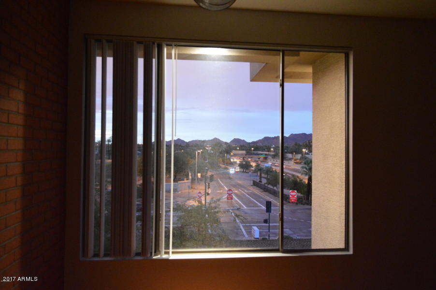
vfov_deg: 47.9
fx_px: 327
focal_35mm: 27
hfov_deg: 67.4
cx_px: 218
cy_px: 145
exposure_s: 1/15
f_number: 3.5
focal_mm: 18
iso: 3200
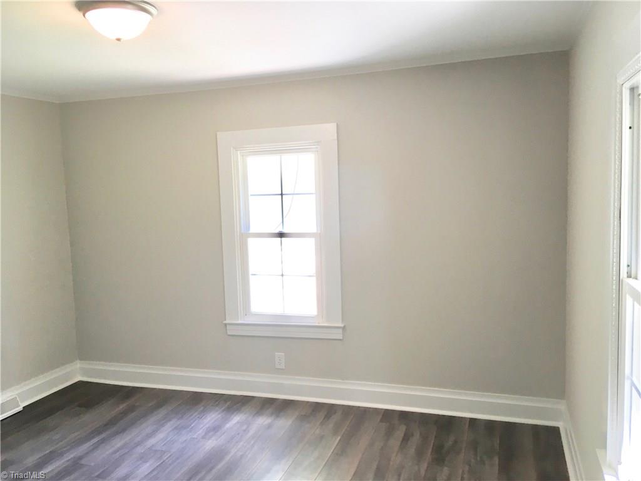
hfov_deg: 61.7
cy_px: 240
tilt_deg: -6.3
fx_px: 537
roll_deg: +1.5
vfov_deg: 48.2
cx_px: 320
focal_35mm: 29
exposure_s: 1/40
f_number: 2.2
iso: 25
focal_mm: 4.15
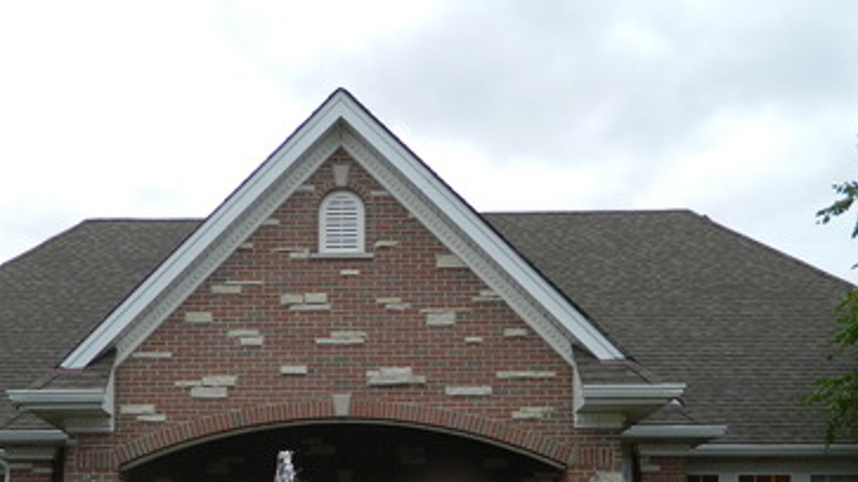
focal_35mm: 48
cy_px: 496
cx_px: 300
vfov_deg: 23.7
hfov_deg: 42.4
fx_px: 1092
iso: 80
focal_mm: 4.5
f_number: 3.1
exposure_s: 1/80
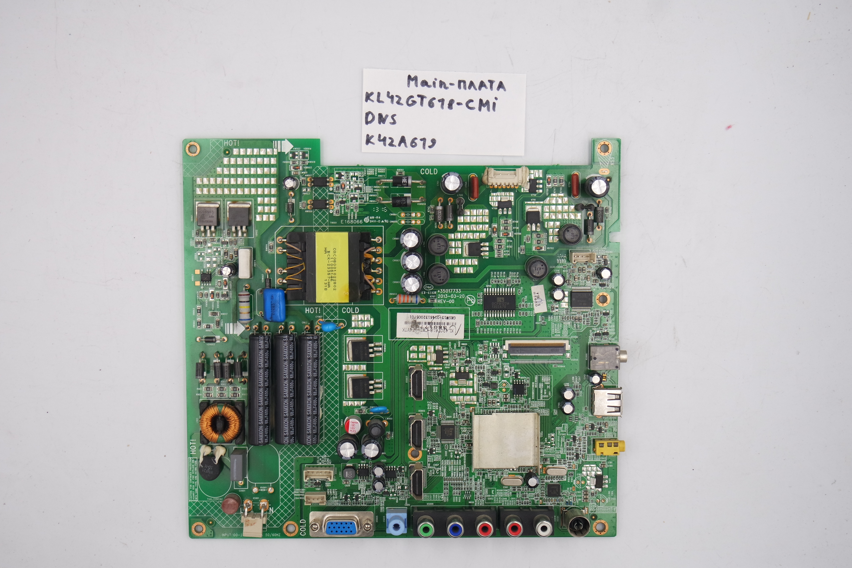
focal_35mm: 45
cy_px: 284
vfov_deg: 29.9
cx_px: 426
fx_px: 1065
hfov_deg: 43.6
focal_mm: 17
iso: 160
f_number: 5
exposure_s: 1/100
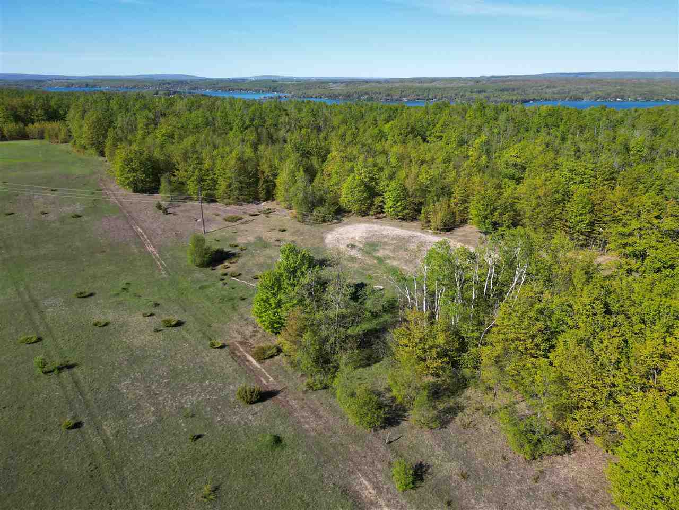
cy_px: 255
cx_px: 340
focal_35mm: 24
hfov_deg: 71.6
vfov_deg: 56.8
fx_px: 471
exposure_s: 1/2500
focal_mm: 6.72
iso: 130
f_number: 1.7
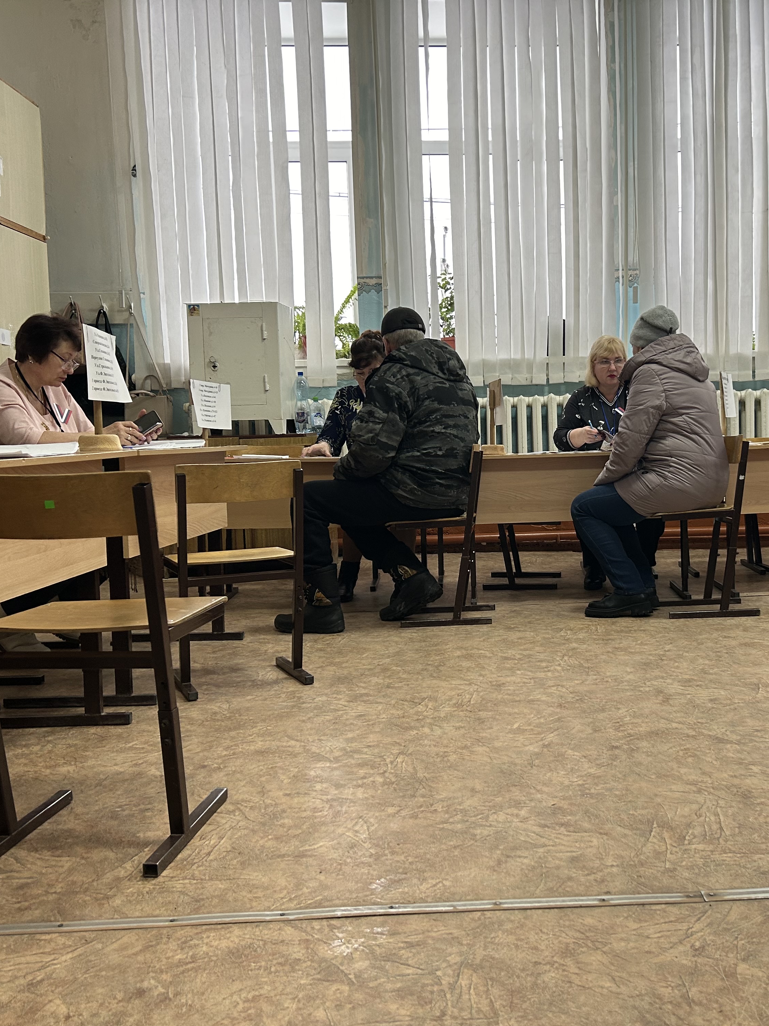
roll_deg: +2.3
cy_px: 512
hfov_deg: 40.0
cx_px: 541
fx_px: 1037
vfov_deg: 52.6
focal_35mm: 35
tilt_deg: -5.6
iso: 100
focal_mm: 5.7
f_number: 1.5
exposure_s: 1/121
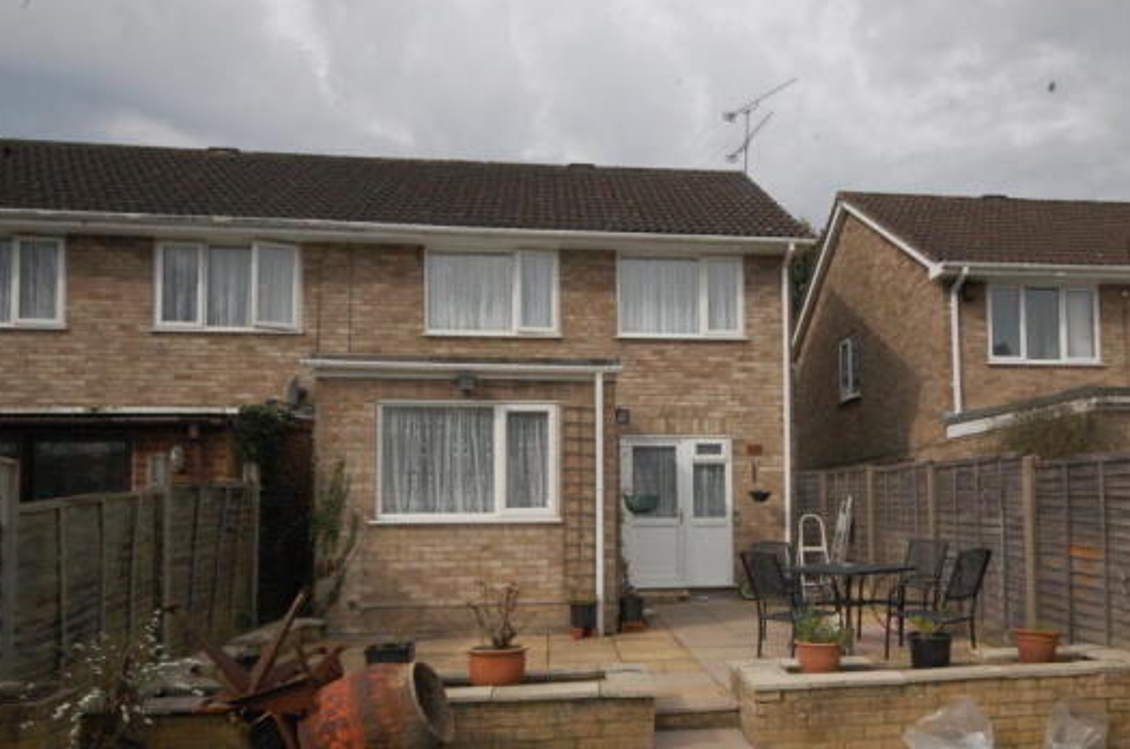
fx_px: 940
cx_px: 674
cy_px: 460
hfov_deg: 61.5
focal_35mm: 30
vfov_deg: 43.2
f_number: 20
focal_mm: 16
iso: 1600
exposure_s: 1/500
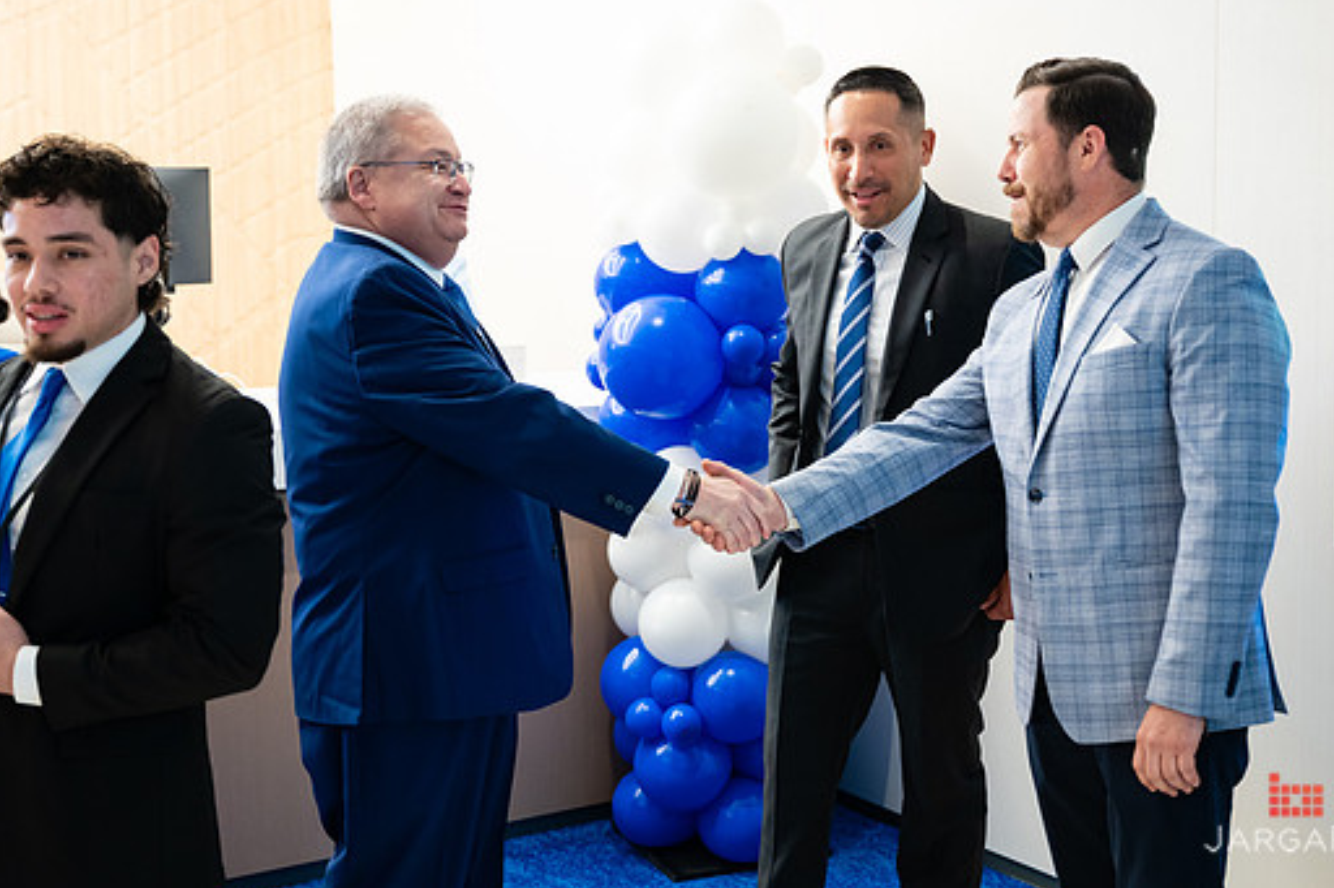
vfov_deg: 27.0
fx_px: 1852
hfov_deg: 39.6
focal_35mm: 50
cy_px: 396
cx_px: 714
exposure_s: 1/200
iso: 1600
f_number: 3.2
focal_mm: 43
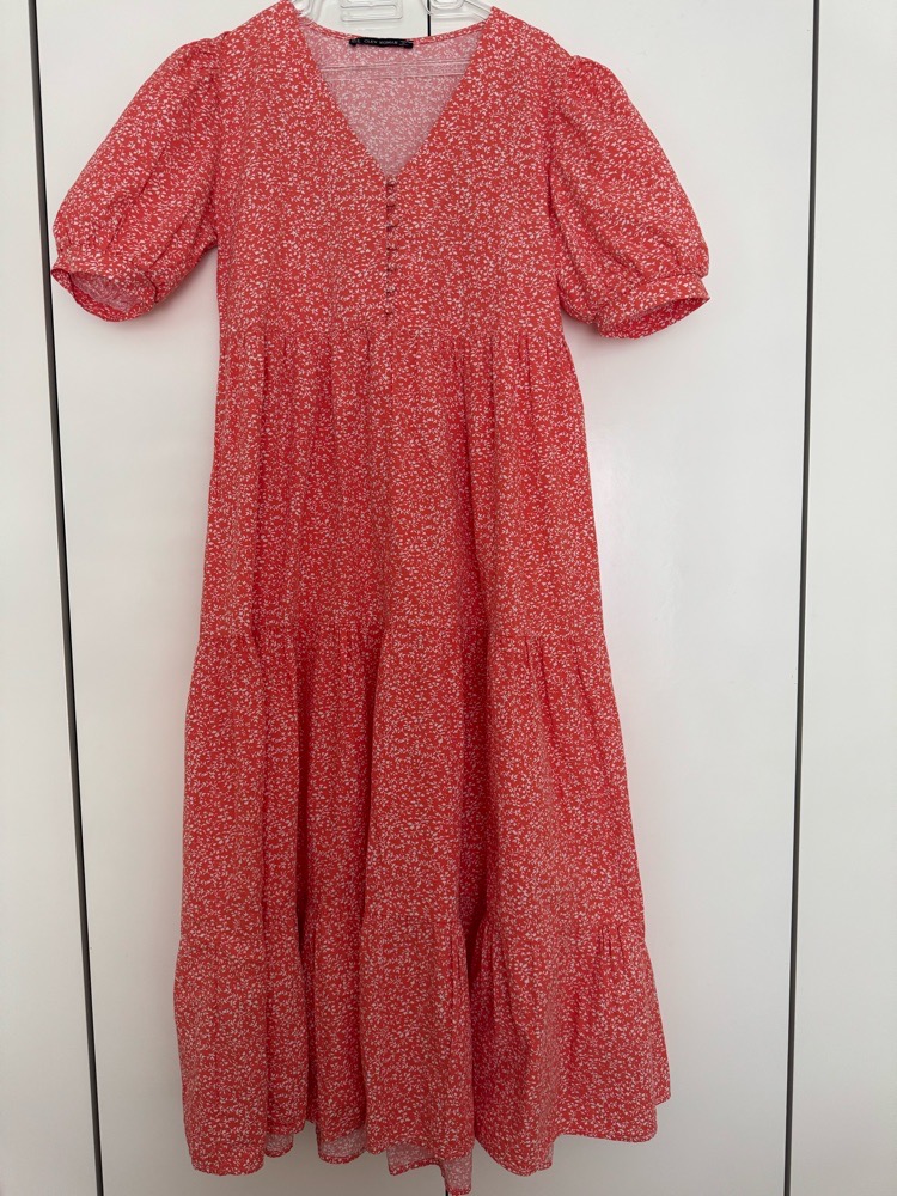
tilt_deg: -4.8
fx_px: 829
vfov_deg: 71.6
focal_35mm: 24
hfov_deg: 56.8
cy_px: 598
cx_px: 448
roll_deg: +0.7
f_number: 1.78
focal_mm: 6.76
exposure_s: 1/121
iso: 160
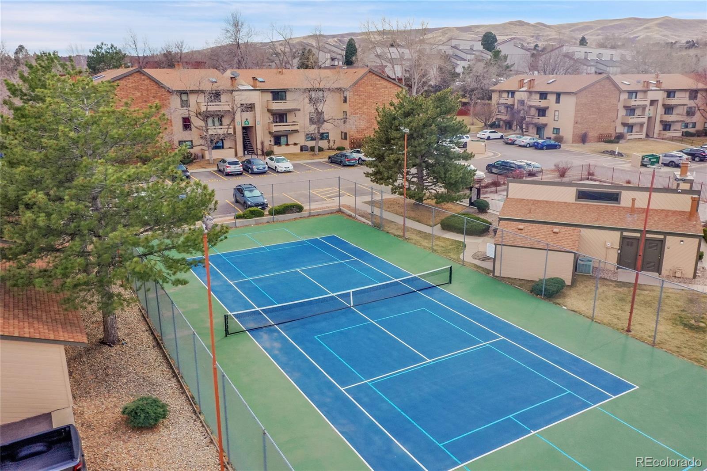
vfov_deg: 46.4
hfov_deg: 65.5
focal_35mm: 28
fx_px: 550
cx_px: 354
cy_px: 236
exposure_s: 1/800
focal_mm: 10.26
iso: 800
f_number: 6.3
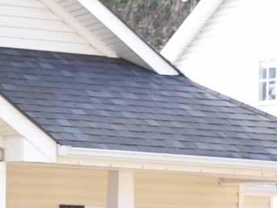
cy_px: 198
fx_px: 1592
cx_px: -200
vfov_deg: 7.4
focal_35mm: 199
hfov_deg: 9.5
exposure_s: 1/100
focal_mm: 28
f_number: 4.2
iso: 100
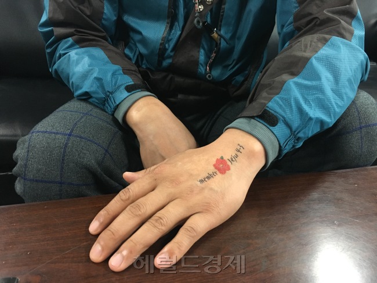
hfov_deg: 61.7
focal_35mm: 29
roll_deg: -2.5
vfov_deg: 48.2
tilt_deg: -24.1
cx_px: 188
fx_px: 316
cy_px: 142
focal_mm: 4.15
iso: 200
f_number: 2.2
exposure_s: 1/17
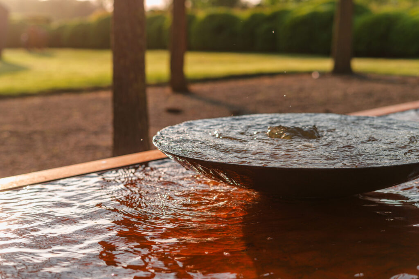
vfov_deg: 27.0
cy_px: 140
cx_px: 210
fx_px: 582
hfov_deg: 39.6
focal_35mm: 50
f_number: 3.5
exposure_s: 1/400
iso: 100
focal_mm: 50
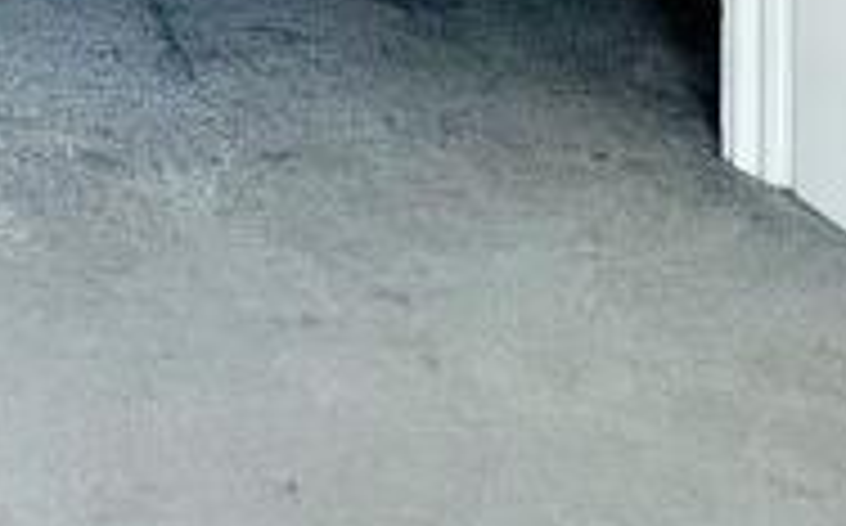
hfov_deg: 19.7
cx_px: -634
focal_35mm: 81
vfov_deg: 11.8
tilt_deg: -0.5
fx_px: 1865
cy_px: -863
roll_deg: +0.9
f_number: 2.2
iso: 80
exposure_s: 1/107
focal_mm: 2.22
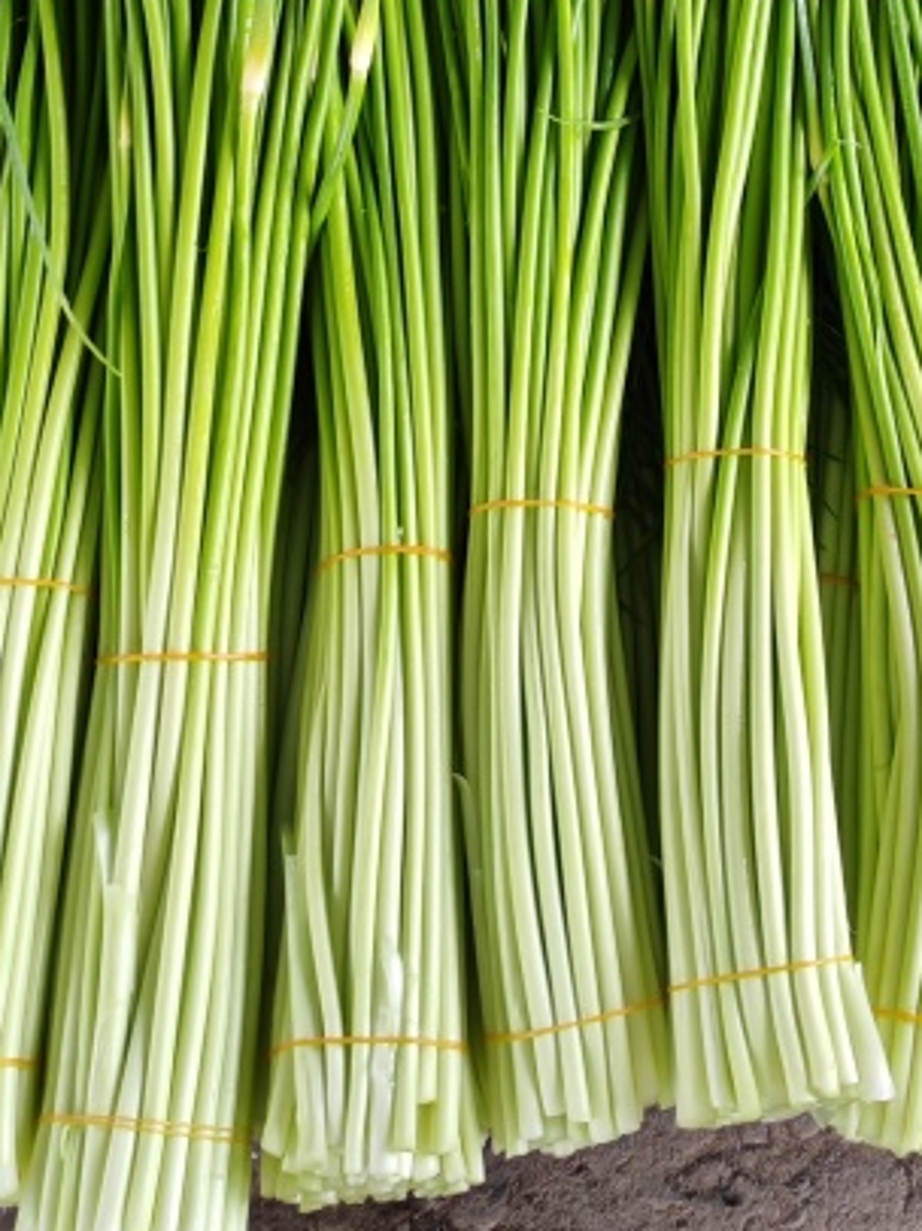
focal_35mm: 71
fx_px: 2524
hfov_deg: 20.5
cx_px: 701
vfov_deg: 26.3
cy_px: 68
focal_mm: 5.52
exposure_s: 1/33
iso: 640
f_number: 1.95
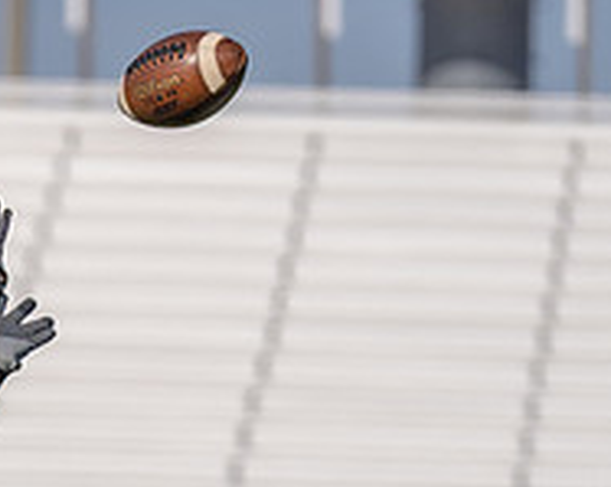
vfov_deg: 2.9
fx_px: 9623
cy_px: 804
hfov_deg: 3.6
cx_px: -261
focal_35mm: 533
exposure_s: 1/4000
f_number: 3.2
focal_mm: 133
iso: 160
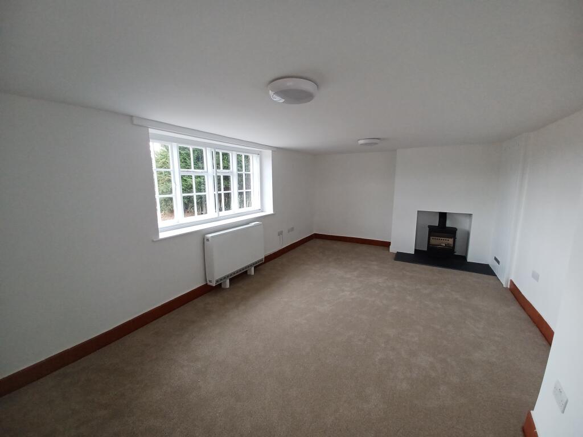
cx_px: 292
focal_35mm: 13
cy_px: 218
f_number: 2.2
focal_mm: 1.42
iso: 64
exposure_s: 1/50
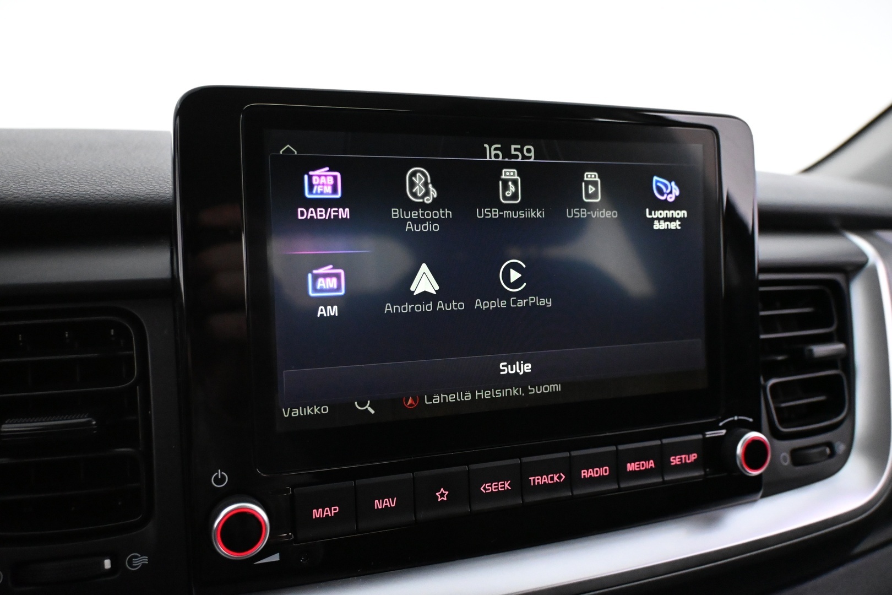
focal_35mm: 31
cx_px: 446
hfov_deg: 60.7
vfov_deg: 42.6
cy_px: 298
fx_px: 762
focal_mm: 20.5
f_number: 3.8
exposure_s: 1/60
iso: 5600
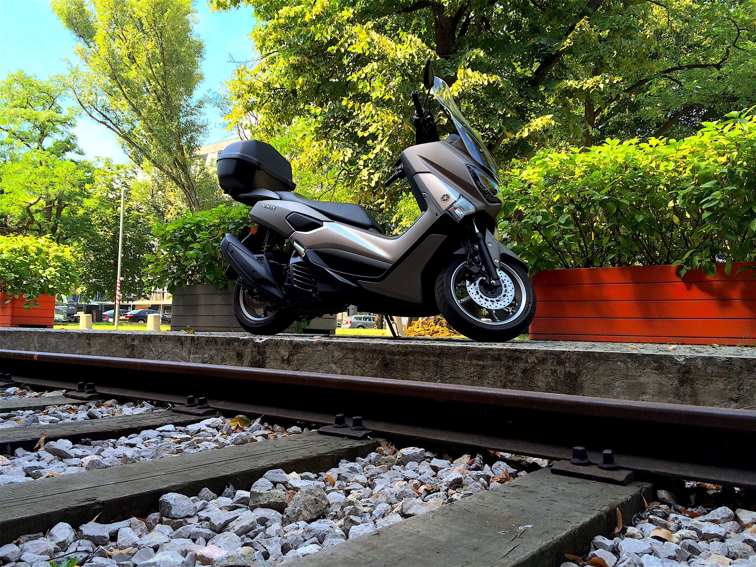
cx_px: 378
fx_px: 633
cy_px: 284
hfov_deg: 61.7
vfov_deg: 48.2
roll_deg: -1.0
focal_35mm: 29
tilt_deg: +3.9
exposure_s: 1/299
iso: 32
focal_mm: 4.15
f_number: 2.2
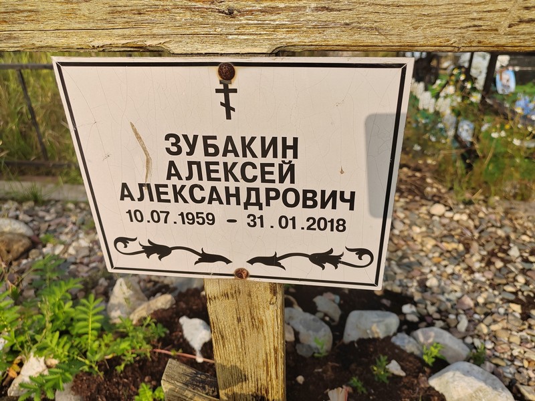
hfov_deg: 65.3
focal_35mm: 27
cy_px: 200
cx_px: 268
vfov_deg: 51.4
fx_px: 417
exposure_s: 1/1200
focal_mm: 5.52
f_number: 1.9
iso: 100
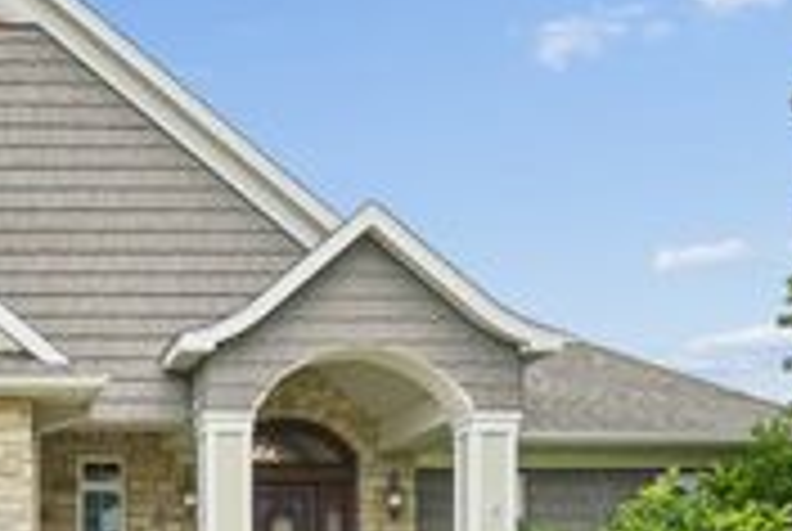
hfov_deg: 34.6
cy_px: 353
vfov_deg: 26.4
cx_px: -32
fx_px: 1124
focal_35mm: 51
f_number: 8
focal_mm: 18
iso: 400
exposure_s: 1/1250
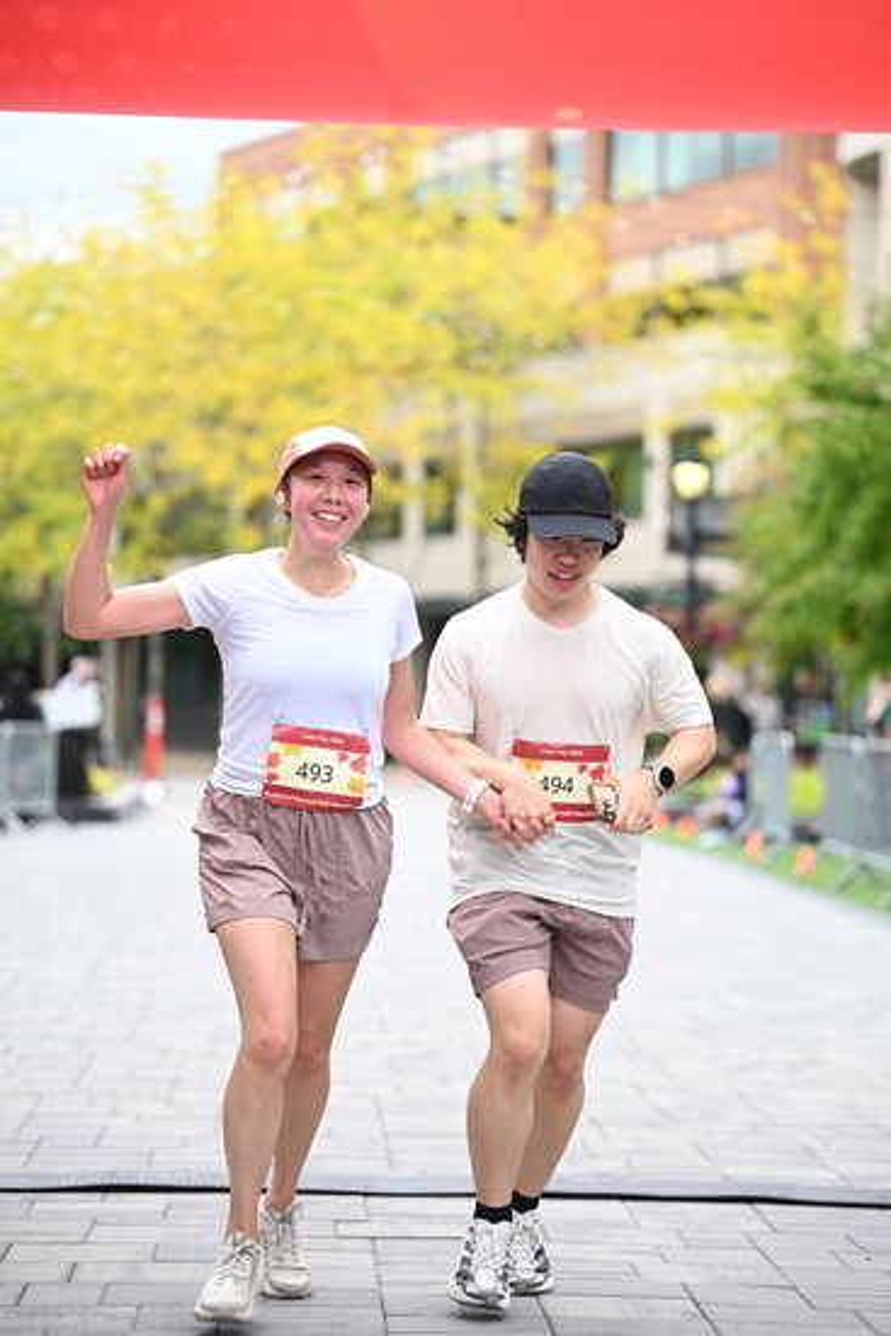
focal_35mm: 110
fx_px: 4081
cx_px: 446
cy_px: 668
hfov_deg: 12.5
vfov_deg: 18.6
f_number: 2.8
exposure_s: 1/1600
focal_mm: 110
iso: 640
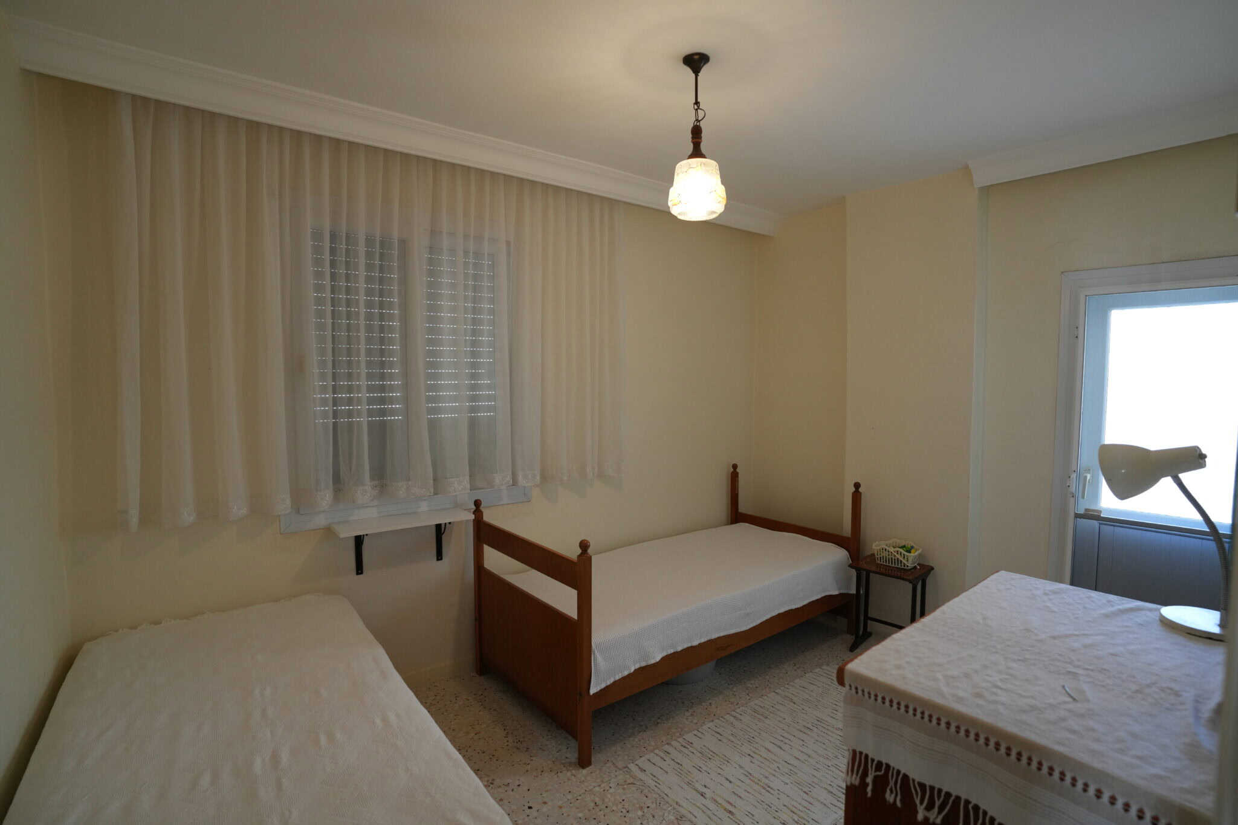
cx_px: 619
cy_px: 412
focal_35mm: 17
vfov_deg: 70.4
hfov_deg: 93.3
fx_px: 585
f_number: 4
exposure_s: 1/160
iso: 1250
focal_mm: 17
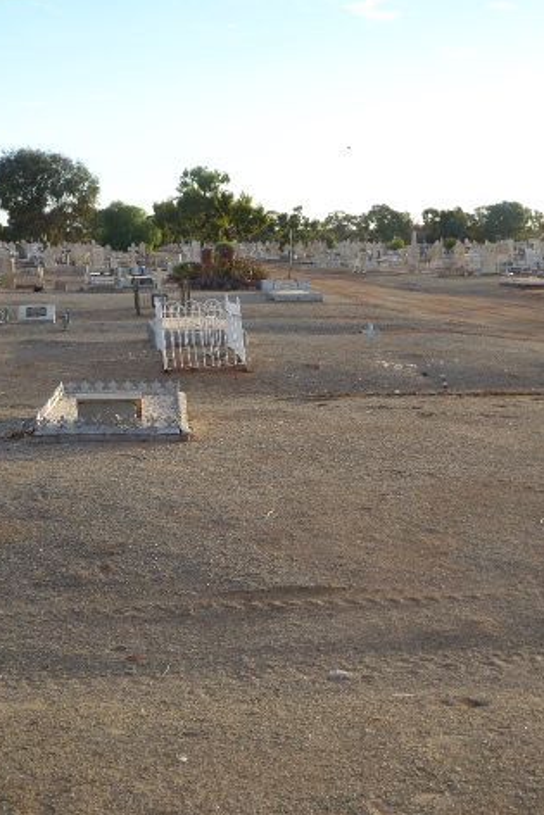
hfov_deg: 24.6
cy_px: 406
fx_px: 1246
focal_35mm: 55
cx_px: 228
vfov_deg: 36.2
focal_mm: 6.7
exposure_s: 1/200
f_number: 3.7
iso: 80
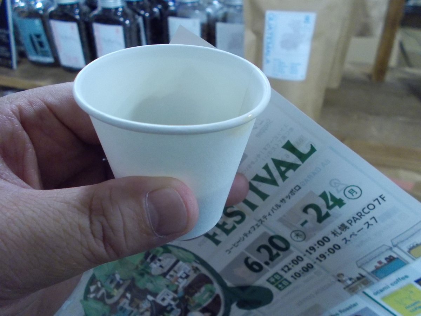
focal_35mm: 30
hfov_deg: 60.0
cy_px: 158
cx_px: 210
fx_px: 365
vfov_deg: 46.8
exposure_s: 1/100
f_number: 3.4
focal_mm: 5.3
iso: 800
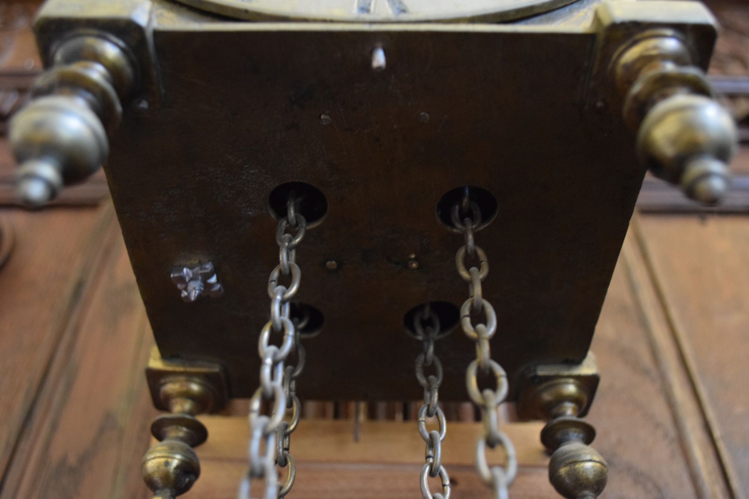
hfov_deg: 53.1
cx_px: 374
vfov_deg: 36.9
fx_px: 749
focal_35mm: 36
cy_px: 250
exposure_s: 1/20
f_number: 4
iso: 3200
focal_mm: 24
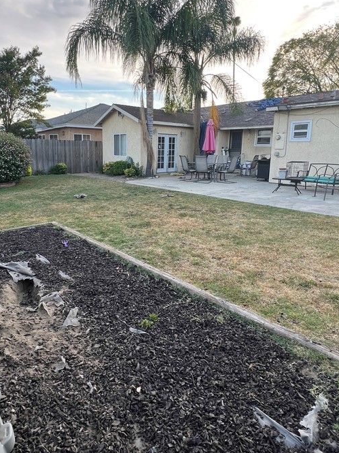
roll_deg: +0.0
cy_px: 203
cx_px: 139
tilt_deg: -11.2
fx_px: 261
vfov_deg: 81.5
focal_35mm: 20
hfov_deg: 65.4
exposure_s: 1/169
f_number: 1.8
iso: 32
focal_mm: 1.57
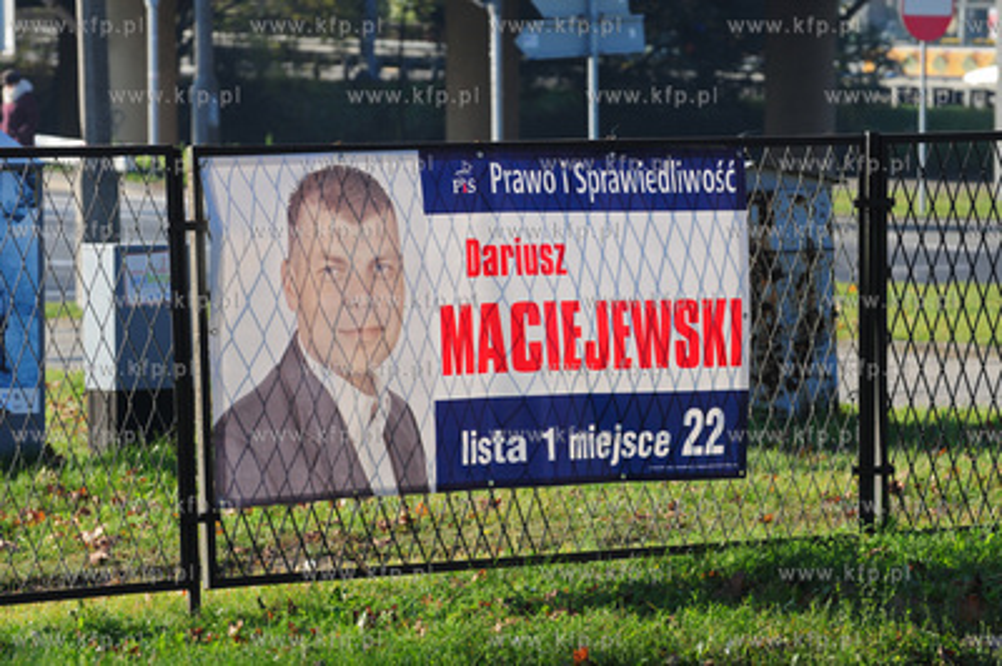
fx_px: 6049
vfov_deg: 6.3
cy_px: 333
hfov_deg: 9.5
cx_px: 501
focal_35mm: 218
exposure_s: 1/320
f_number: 7.1
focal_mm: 145
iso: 250
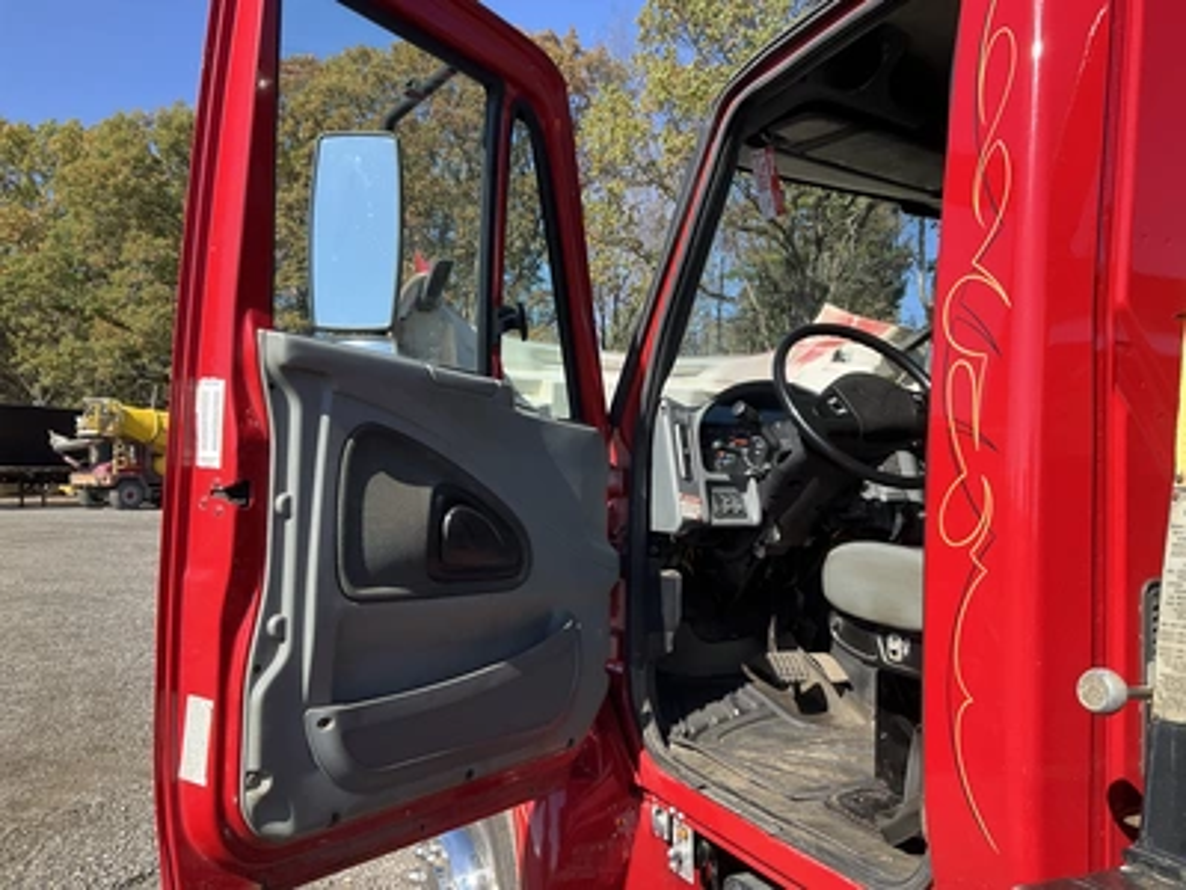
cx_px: 593
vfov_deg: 48.2
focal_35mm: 29
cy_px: 445
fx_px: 994
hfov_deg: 61.7
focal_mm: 3
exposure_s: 1/719
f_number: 1.8
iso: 25
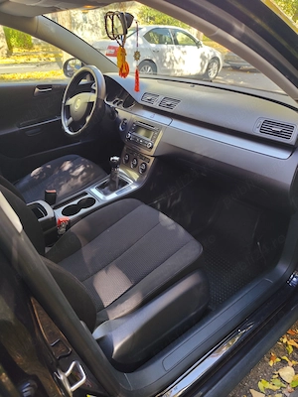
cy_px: 198
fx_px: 264
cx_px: 149
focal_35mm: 23
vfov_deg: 73.9
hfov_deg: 58.9
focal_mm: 6.19
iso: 160
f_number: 1.65
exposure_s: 1/100
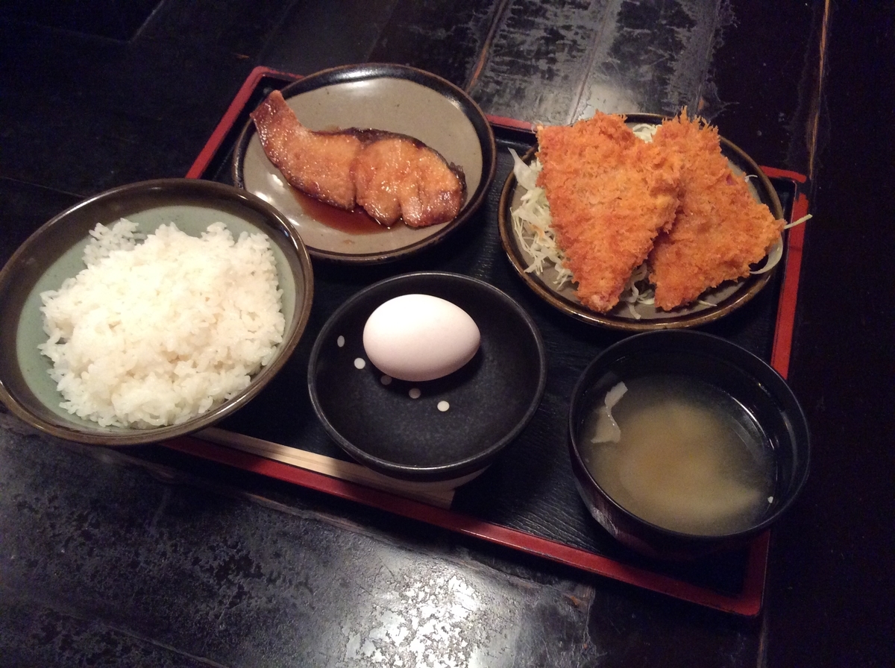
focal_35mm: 32
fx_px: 826
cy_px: 334
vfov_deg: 44.0
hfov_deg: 56.9
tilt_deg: -57.4
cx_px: 448
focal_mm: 3.3
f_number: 2.4
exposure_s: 1/24
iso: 250
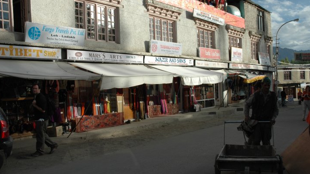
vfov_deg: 31.2
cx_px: 155
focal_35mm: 38
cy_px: 87
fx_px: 312
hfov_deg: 52.8
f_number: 13
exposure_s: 1/200
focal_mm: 24
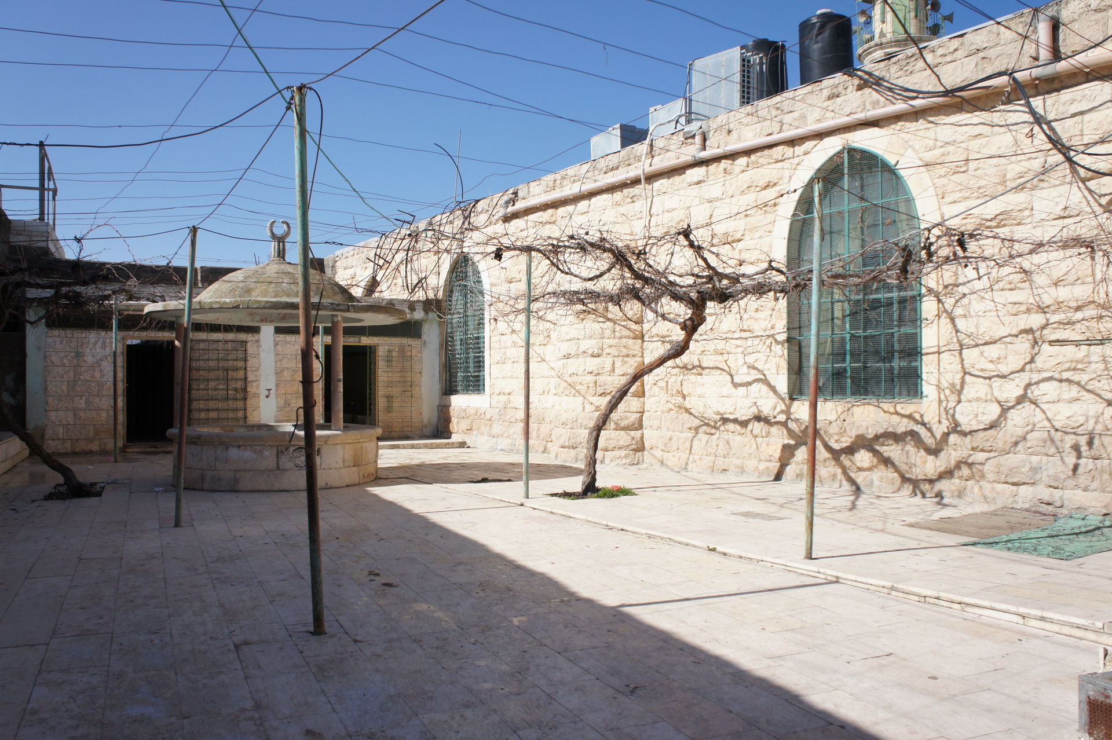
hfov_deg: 62.0
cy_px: 370
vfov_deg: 43.6
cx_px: 556
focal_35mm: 30
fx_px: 926
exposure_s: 1/640
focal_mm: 20
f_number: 8
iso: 200
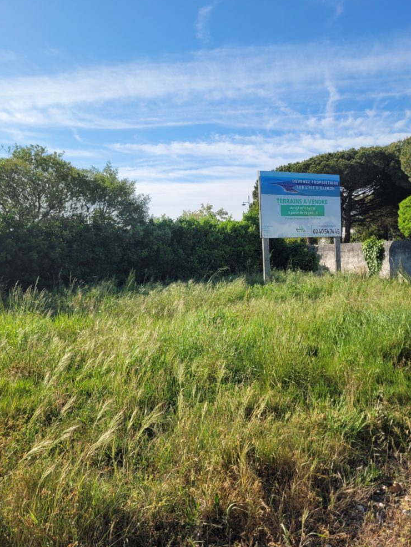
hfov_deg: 51.4
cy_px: 267
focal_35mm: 27
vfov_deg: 65.3
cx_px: 210
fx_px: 427
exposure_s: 1/2060
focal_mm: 5.4
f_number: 1.8
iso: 40
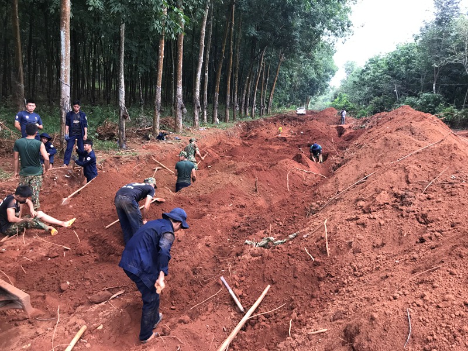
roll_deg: +0.8
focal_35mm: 28
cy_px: 176
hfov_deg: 63.4
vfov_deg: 49.7
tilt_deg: -7.3
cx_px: 234
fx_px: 379
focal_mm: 3.99
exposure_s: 1/100
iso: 40
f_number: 1.8
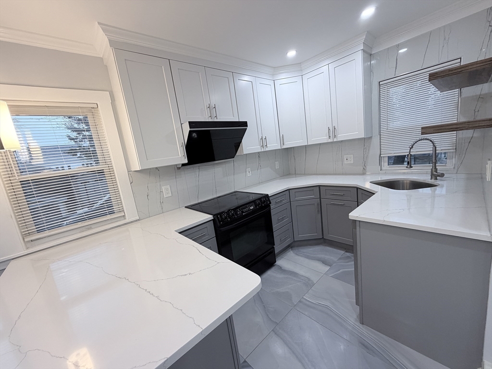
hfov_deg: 102.1
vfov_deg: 85.7
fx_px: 199
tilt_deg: -9.5
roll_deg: +7.5
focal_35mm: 14
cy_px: 184
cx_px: 246
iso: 200
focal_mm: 2.22
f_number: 2.2
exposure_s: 1/120
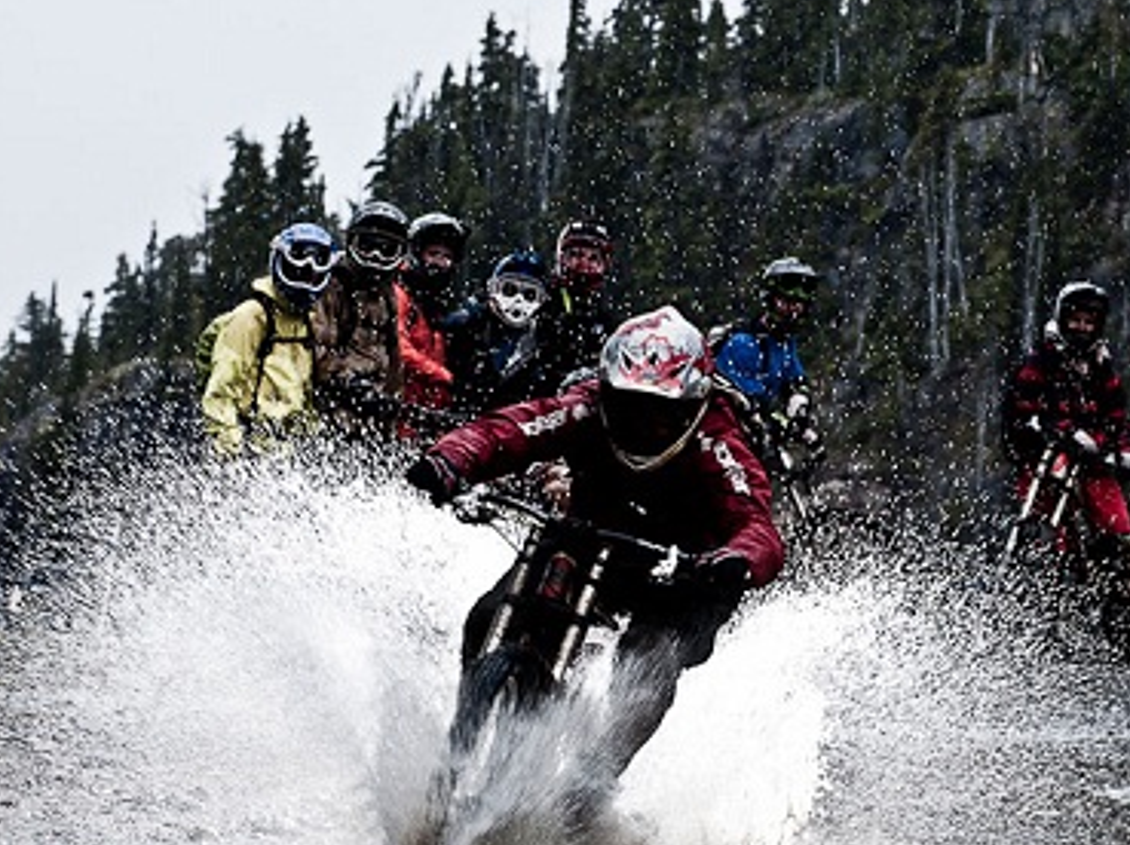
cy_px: 562
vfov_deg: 6.8
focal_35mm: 219
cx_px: 876
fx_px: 7142
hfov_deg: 9.0
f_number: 14
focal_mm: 140
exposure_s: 1/250
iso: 200
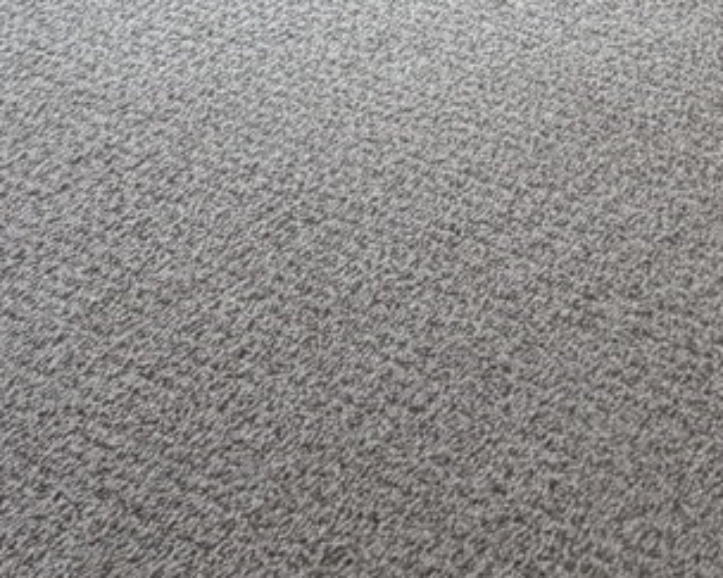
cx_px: 568
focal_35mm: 69
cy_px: -671
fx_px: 1476
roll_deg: +0.1
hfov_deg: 27.0
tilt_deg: -13.3
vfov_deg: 15.8
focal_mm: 2.22
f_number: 2.2
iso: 64
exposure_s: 1/134
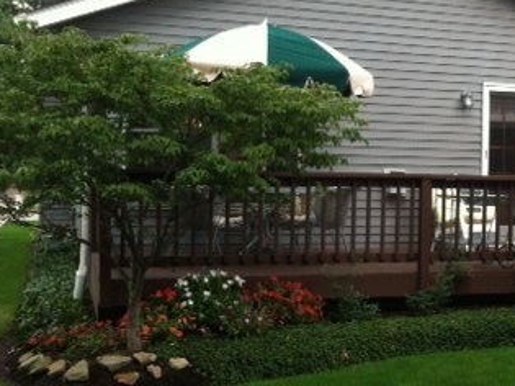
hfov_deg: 26.3
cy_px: 201
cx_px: 486
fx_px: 1056
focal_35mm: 71
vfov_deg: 20.7
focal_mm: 3.85
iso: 100
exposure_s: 1/120
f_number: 2.8
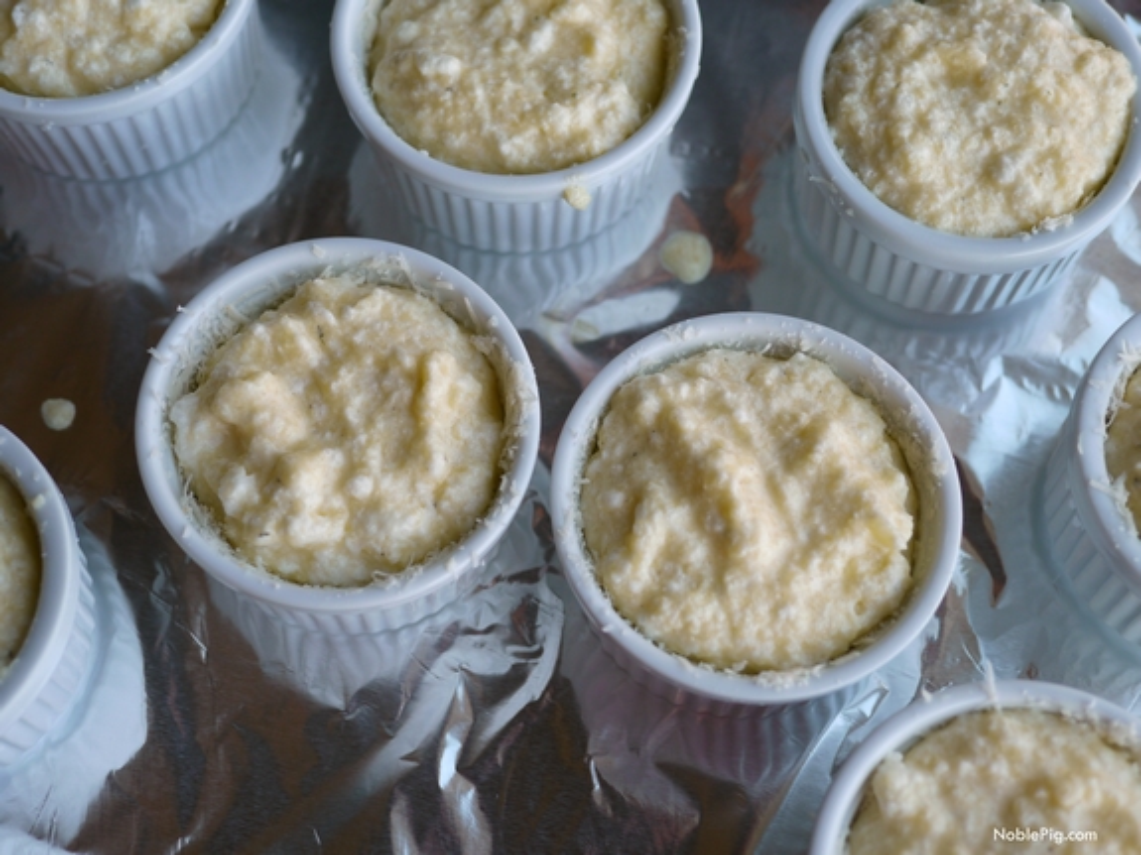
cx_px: 570
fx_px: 1648
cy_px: 428
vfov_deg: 29.1
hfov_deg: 38.2
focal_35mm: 50
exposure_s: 1/400
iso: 100
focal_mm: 25
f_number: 2.5
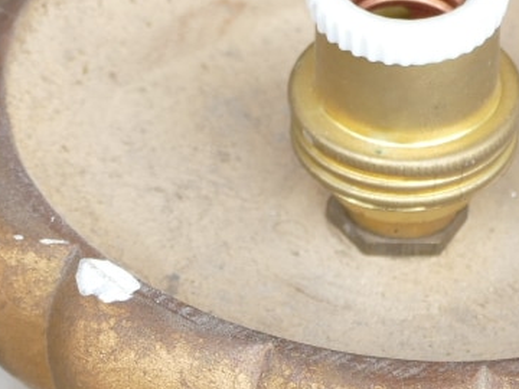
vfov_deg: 2.8
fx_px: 7916
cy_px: 367
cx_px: -4
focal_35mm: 528
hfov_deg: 3.8
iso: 160
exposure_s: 1/80
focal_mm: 44.41
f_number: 3.9
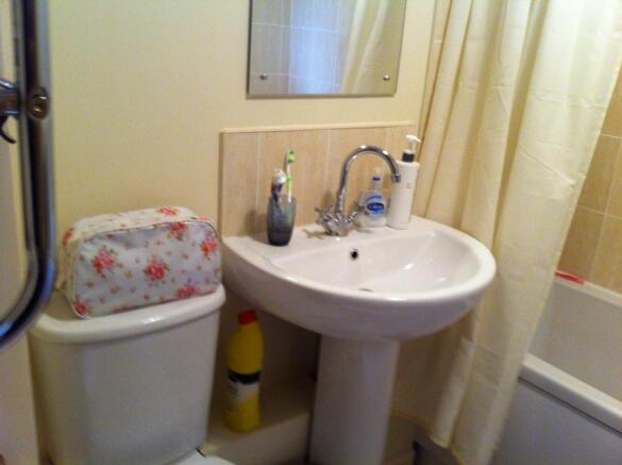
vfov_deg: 40.6
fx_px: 628
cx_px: 311
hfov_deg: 52.7
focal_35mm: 35
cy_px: 232
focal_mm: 3.85
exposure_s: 1/17
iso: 200
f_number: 2.8
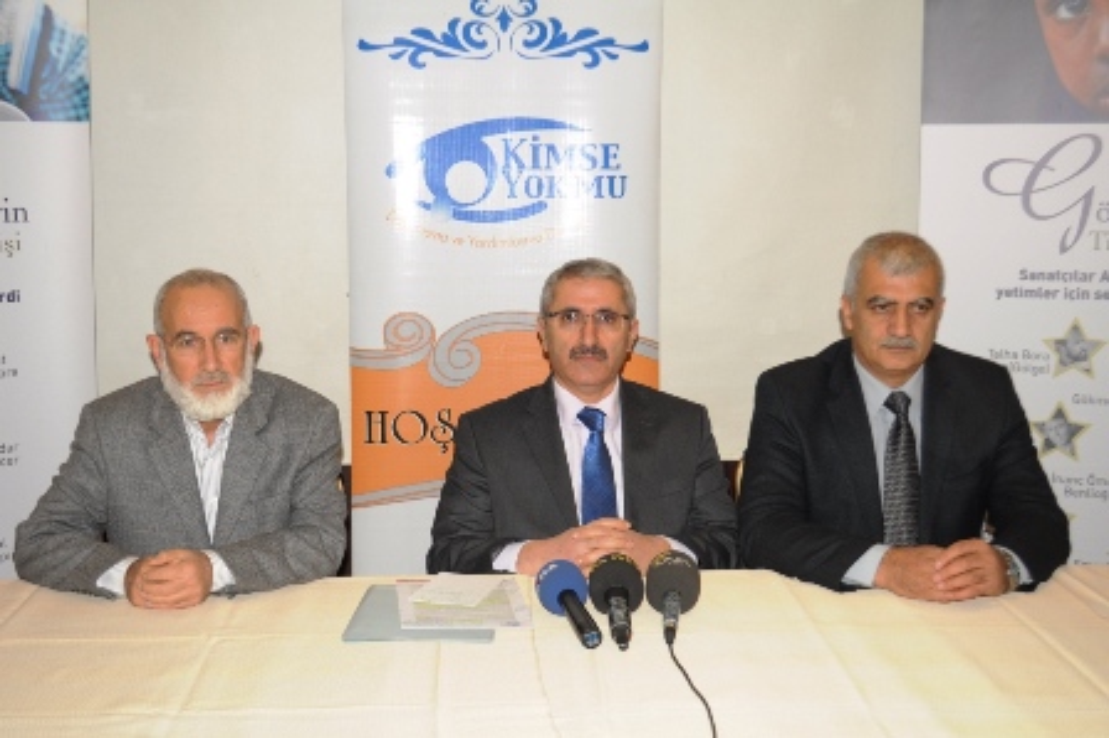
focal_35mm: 51
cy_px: 369
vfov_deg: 26.4
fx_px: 1570
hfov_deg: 38.9
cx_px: 554
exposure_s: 1/60
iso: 250
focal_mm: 34
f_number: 5
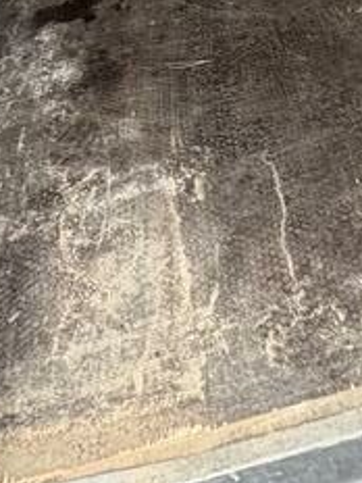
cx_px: 302
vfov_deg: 26.1
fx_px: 753
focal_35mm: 54
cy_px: -242
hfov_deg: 26.4
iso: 125
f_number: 2.2
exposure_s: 1/110
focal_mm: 2.22
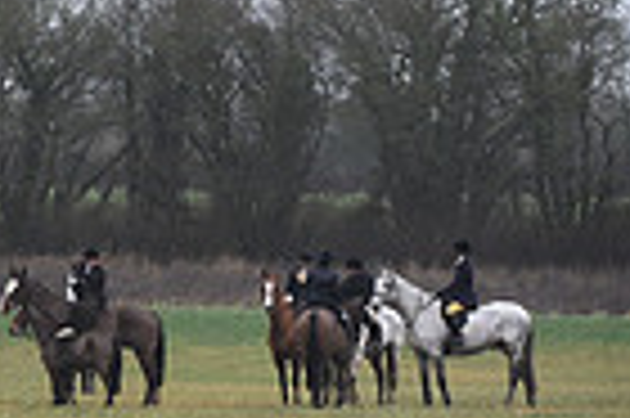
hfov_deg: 4.3
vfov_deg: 2.9
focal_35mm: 479
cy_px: -9
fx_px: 8373
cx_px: -657
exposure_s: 1/2000
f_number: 4.5
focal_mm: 116
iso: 2500
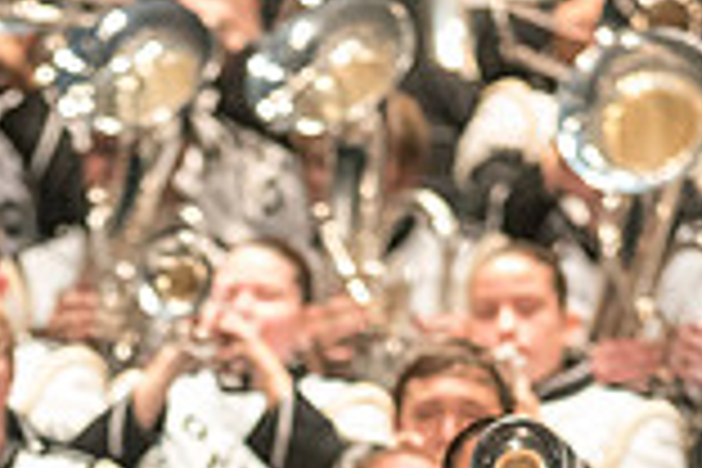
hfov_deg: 1.9
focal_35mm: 1114
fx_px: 21721
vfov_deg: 1.2
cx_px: 108
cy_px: 812
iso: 4000
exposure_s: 1/500
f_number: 2.8
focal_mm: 300
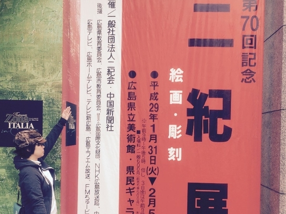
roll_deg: -1.4
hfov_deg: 47.9
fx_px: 322
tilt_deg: +0.5
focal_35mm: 39
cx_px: 142
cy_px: 135
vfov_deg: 36.6
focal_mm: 4.15
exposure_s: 1/60
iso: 25
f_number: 2.2
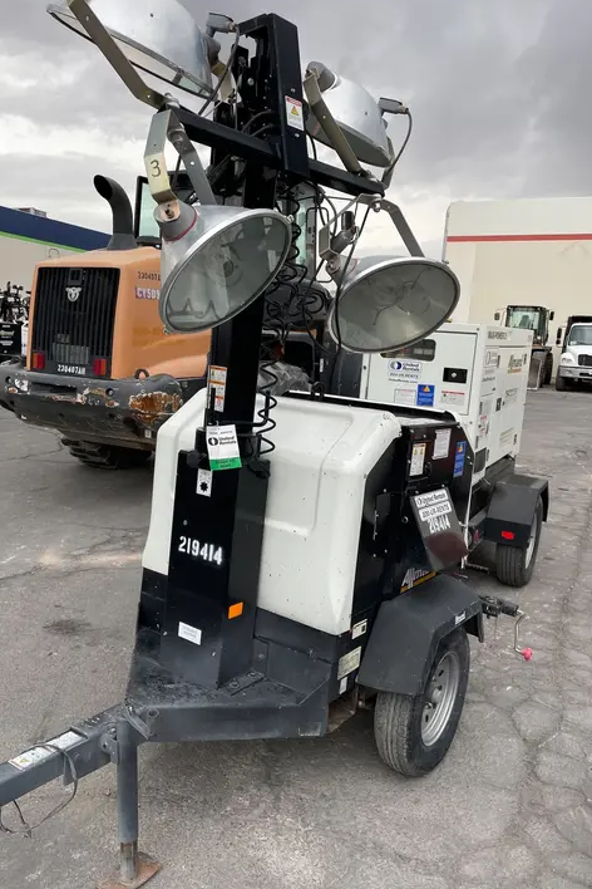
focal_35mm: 28
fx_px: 691
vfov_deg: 65.5
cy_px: 444
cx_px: 275
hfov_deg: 46.4
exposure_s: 1/477
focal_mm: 4.2
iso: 50
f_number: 1.6
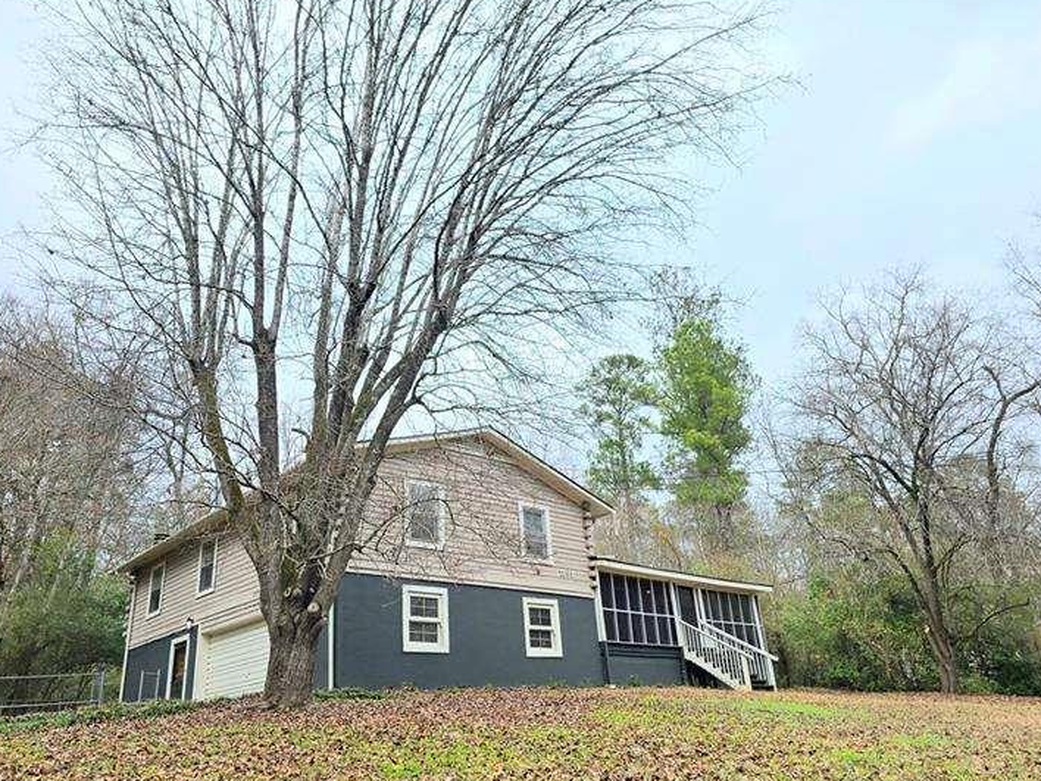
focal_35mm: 26
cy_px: 421
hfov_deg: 67.3
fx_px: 782
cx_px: 509
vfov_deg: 53.0
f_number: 1.7
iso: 12
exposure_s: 1/588
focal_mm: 6.3
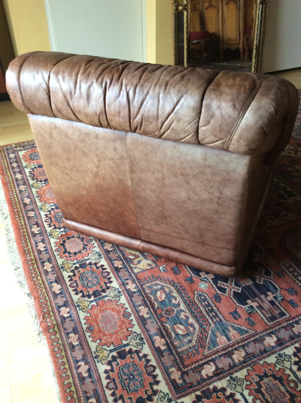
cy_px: 202
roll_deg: -0.2
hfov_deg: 44.1
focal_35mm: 32
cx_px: 150
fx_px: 372
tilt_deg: -36.3
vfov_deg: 56.9
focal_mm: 3.3
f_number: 2.4
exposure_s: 1/25
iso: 80
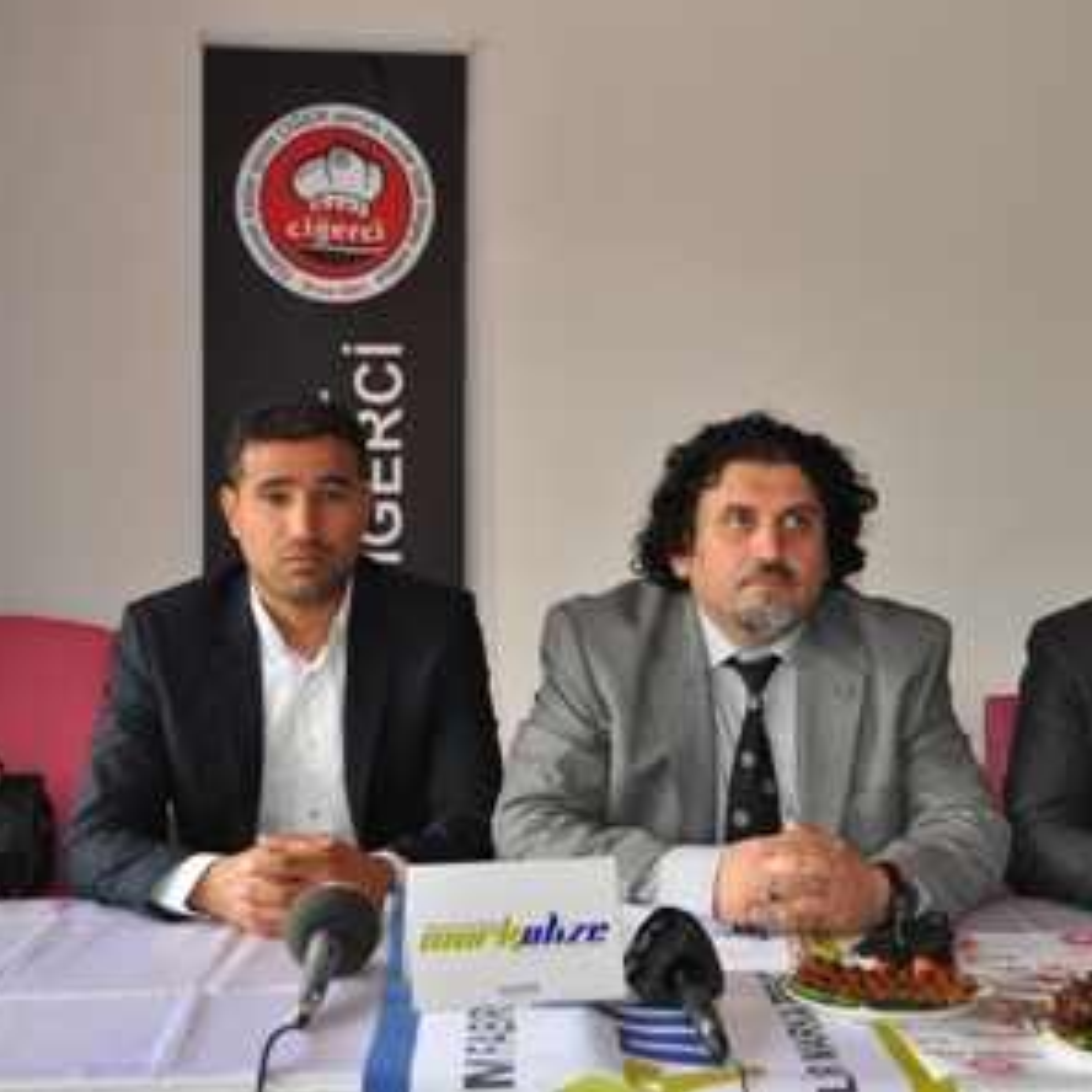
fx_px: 1927
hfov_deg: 31.4
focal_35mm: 54
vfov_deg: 31.6
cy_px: 546
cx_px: 742
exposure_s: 1/60
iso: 800
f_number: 4.5
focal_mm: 28
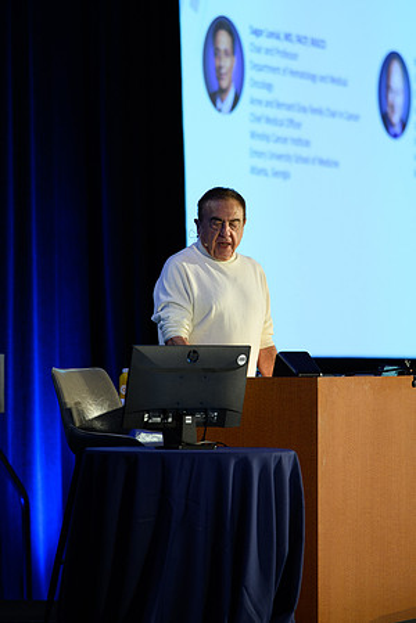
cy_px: 312
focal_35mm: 202
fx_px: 3501
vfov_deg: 10.2
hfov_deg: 6.8
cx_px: 208
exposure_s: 1/100
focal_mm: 135
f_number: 1.8
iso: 400
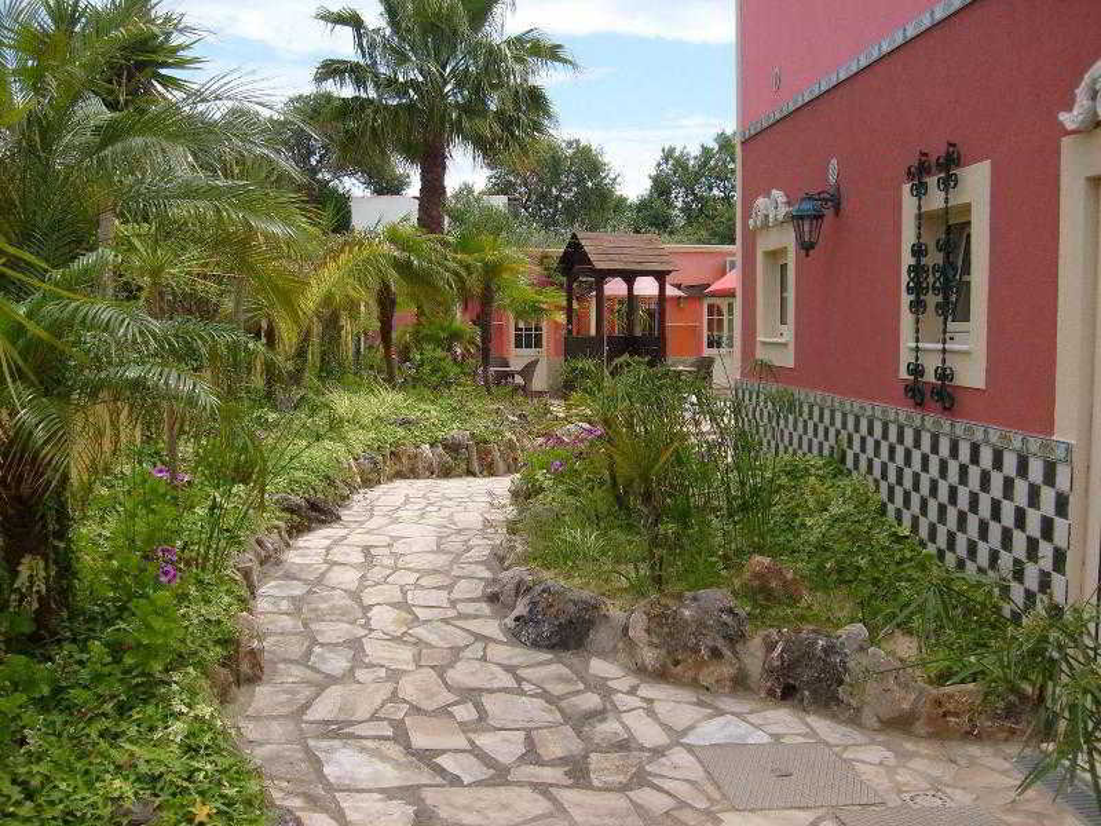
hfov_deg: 52.6
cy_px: 413
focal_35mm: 35
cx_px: 550
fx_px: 1113
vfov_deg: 40.7
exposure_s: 1/180
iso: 80
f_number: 7.1
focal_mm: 5.8
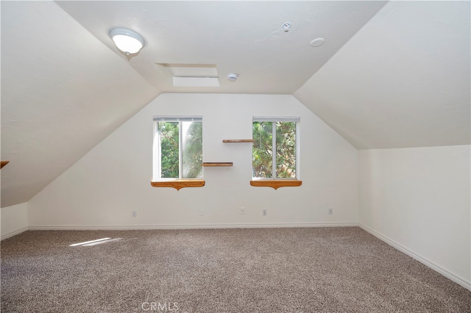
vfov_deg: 81.1
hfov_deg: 104.3
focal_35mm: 14
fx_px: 183
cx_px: 236
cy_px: 156
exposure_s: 1/20
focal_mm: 14
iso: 400
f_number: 8
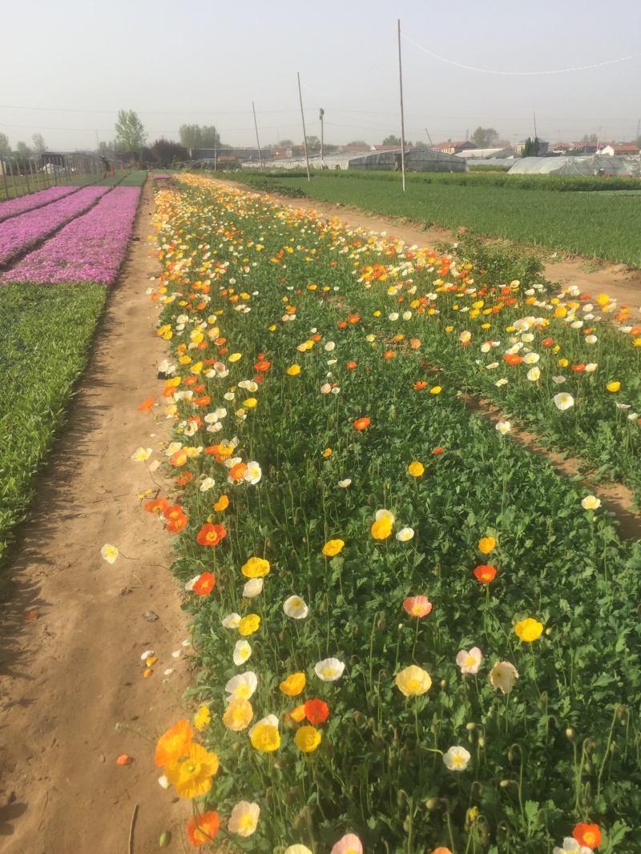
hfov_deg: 48.2
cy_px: 427
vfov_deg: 61.7
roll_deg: +0.1
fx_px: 716
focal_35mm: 29
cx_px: 320
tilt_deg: -18.3
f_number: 2.2
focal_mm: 4.15
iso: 32
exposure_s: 1/1799
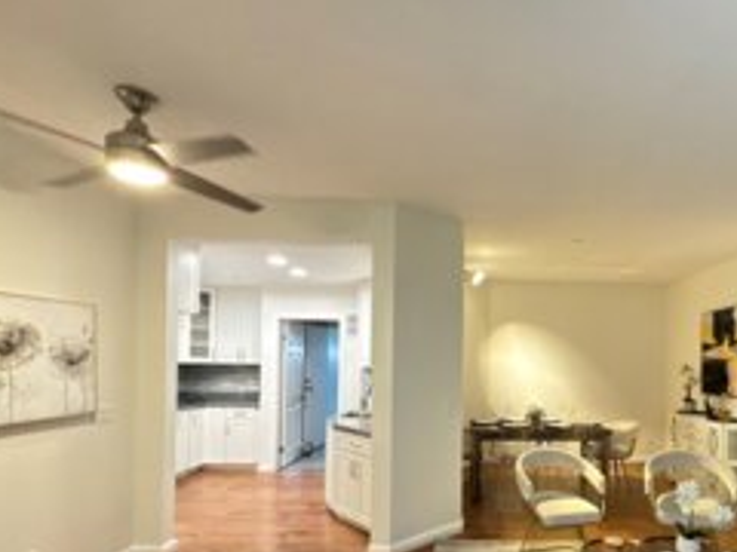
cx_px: 485
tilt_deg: +0.2
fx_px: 447
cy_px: 359
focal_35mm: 21
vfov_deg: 62.2
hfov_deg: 76.7
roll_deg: -1.0
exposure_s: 1/60
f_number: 2.2
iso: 800
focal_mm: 2.22
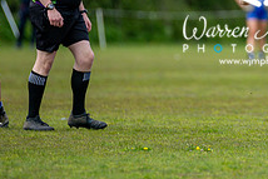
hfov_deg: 2.5
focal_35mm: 814
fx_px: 6064
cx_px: 264
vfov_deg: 1.7
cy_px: 9
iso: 400
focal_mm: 300
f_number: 2.8
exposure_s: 1/4000
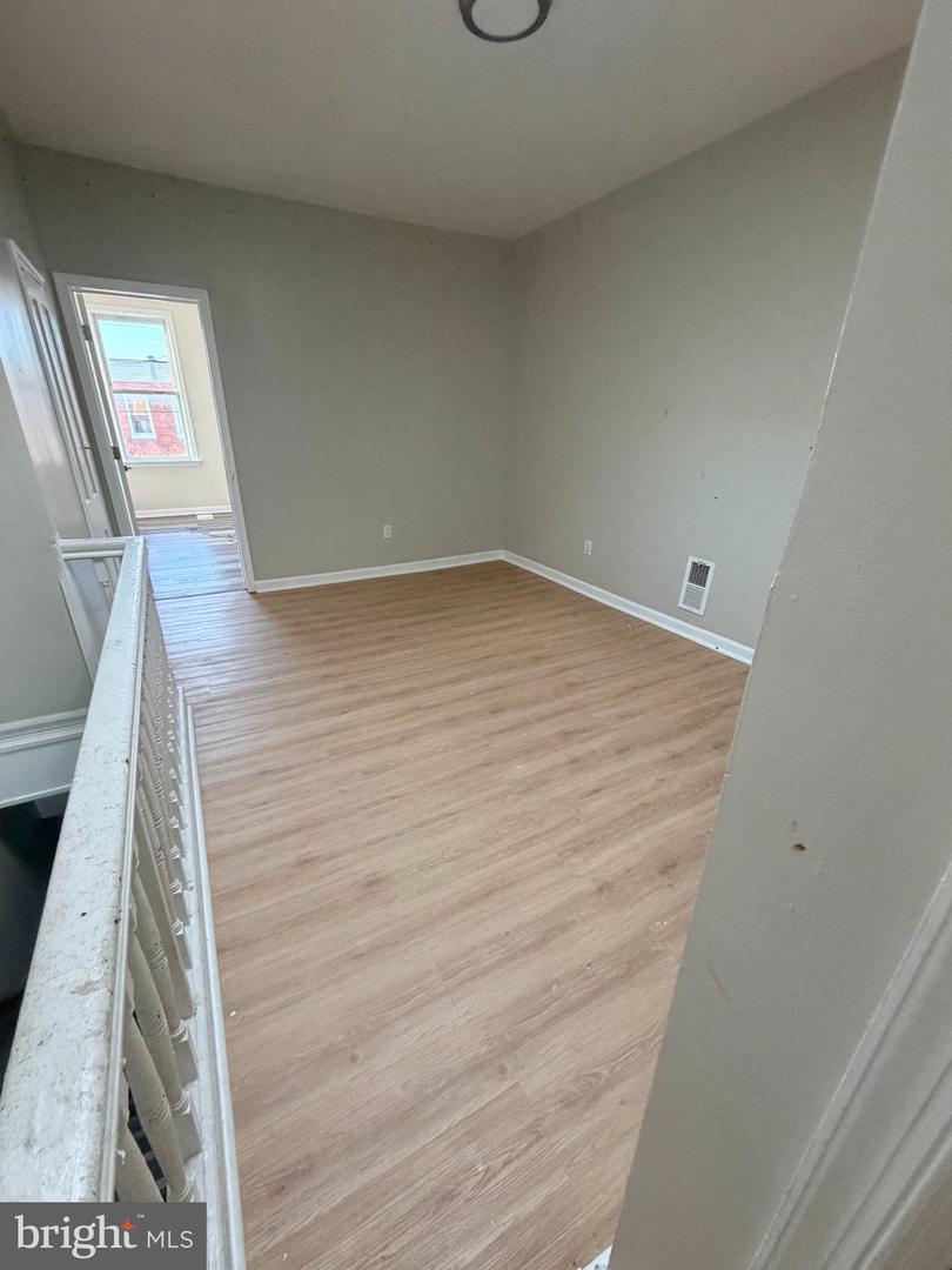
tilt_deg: -23.6
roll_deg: -0.6
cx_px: 476
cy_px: 635
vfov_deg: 102.1
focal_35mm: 14
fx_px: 513
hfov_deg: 85.7
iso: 320
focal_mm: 2.22
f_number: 2.2
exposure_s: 1/88
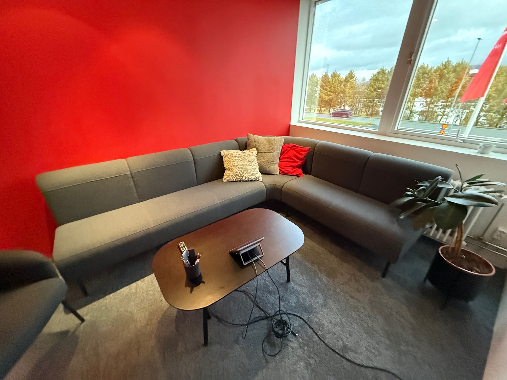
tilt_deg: -25.6
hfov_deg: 102.1
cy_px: 190
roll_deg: +1.3
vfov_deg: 85.7
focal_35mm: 14
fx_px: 205
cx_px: 254
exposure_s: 1/50
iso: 1000
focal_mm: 2.22
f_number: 2.2
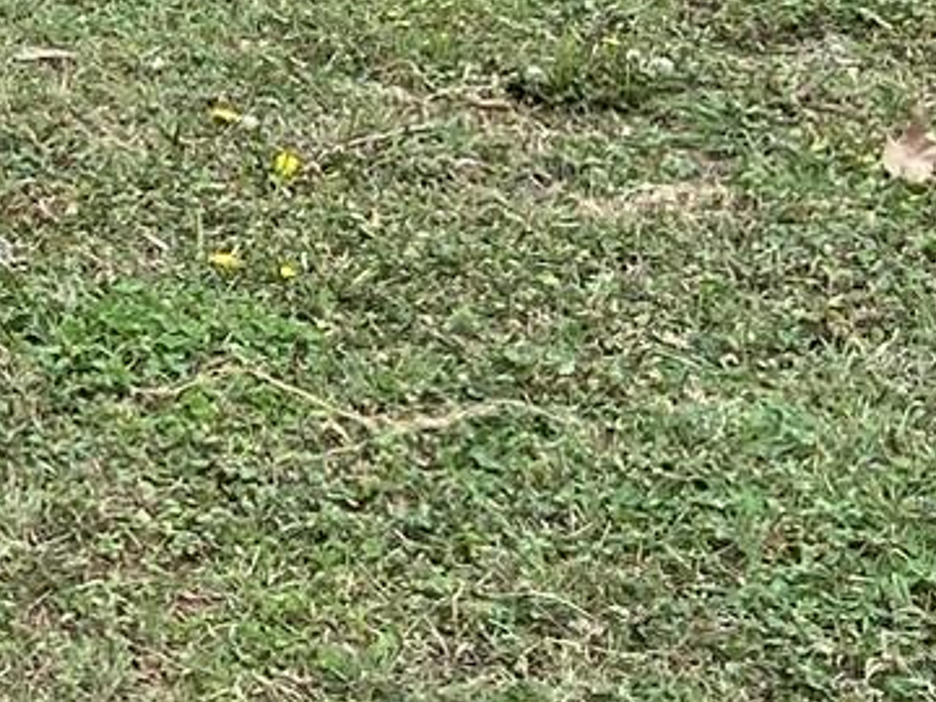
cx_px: -715
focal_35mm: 148
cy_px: -374
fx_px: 4002
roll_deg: +1.6
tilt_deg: -10.2
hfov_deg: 12.3
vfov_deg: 9.7
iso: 32
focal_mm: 4.25
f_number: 1.8
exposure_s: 1/620
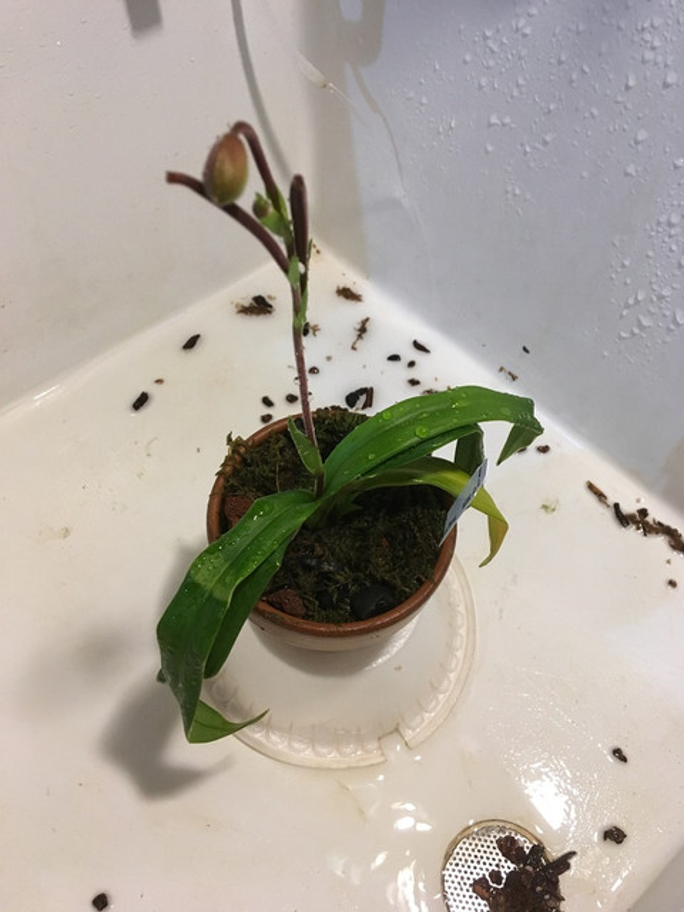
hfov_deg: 48.2
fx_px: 764
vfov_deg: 61.7
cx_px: 342
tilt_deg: -54.9
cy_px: 456
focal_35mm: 29
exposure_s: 1/30
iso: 100
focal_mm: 4.15
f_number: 2.2
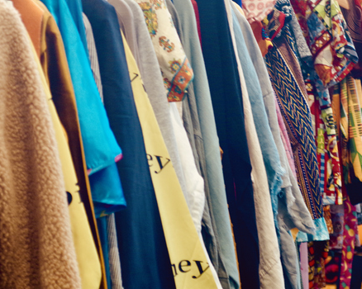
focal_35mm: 163
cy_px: 117
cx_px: 202
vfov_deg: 9.5
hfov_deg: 11.8
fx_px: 1746
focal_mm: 70
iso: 400
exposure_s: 1/15
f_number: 4
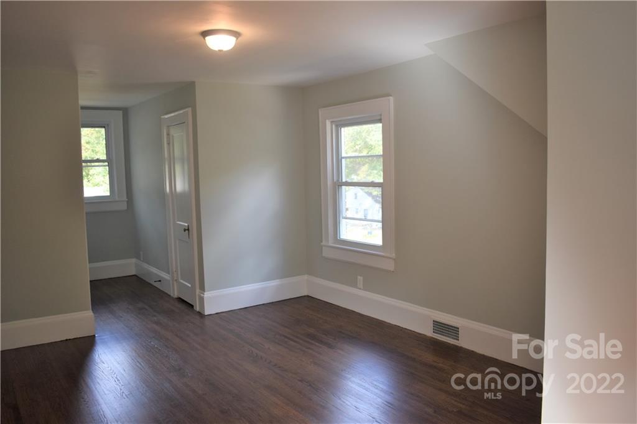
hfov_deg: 61.9
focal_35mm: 30
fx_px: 531
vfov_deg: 43.6
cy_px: 212
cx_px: 318
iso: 400
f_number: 3.5
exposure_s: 1/250
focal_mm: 20
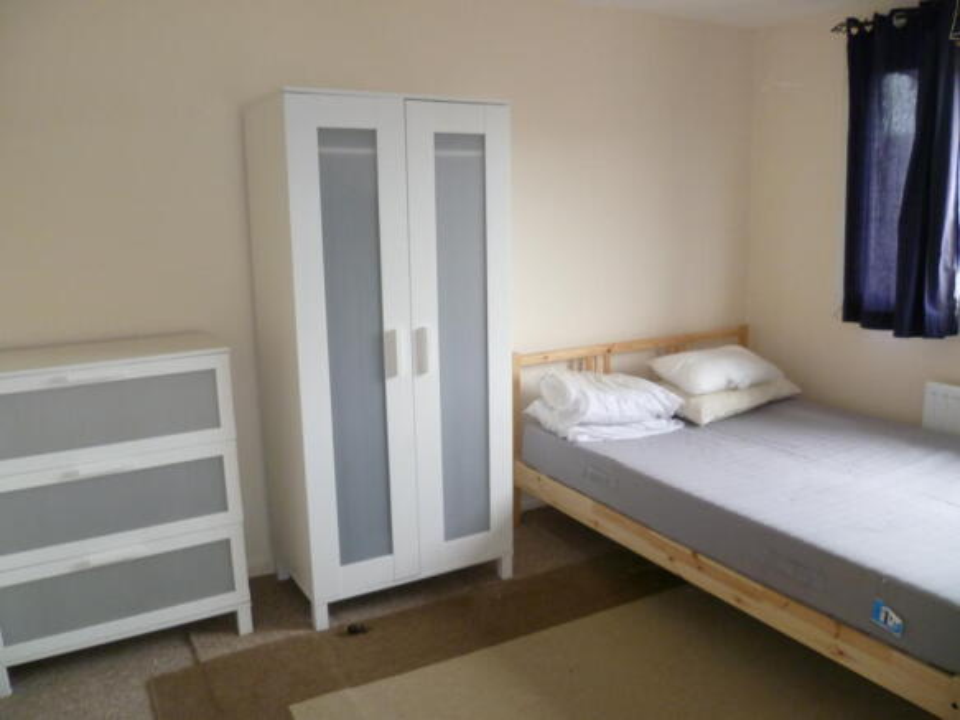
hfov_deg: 63.5
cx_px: 480
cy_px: 360
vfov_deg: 49.7
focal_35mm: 28
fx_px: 776
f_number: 2.8
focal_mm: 5
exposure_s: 1/30
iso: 200
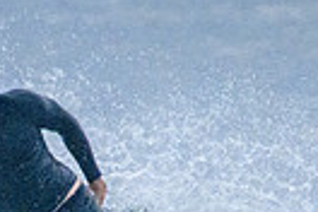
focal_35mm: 4837
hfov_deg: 0.4
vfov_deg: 0.3
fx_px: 42723
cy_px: 419
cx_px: 89
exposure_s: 1/2000
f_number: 11
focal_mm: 800
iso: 4000
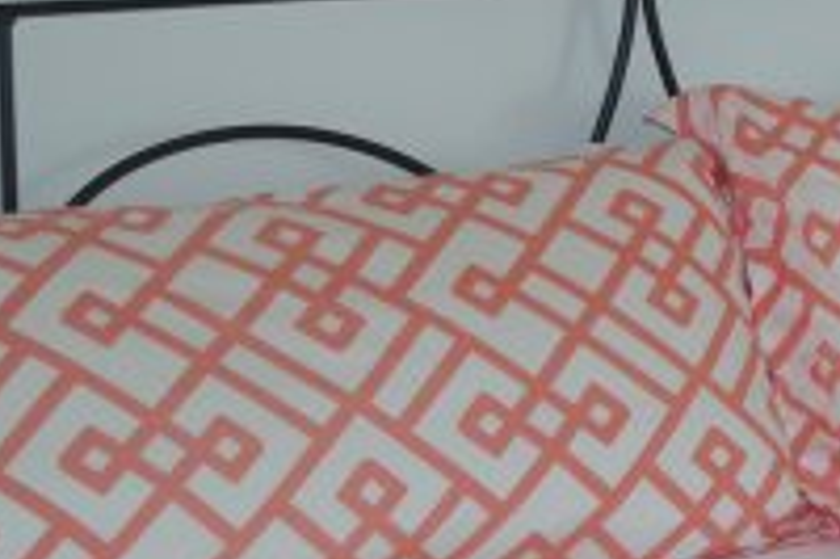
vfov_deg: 10.3
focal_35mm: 132
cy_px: 78
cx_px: 1449
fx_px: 3077
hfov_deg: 14.0
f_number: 3.5
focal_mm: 22
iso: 200
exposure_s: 1/80
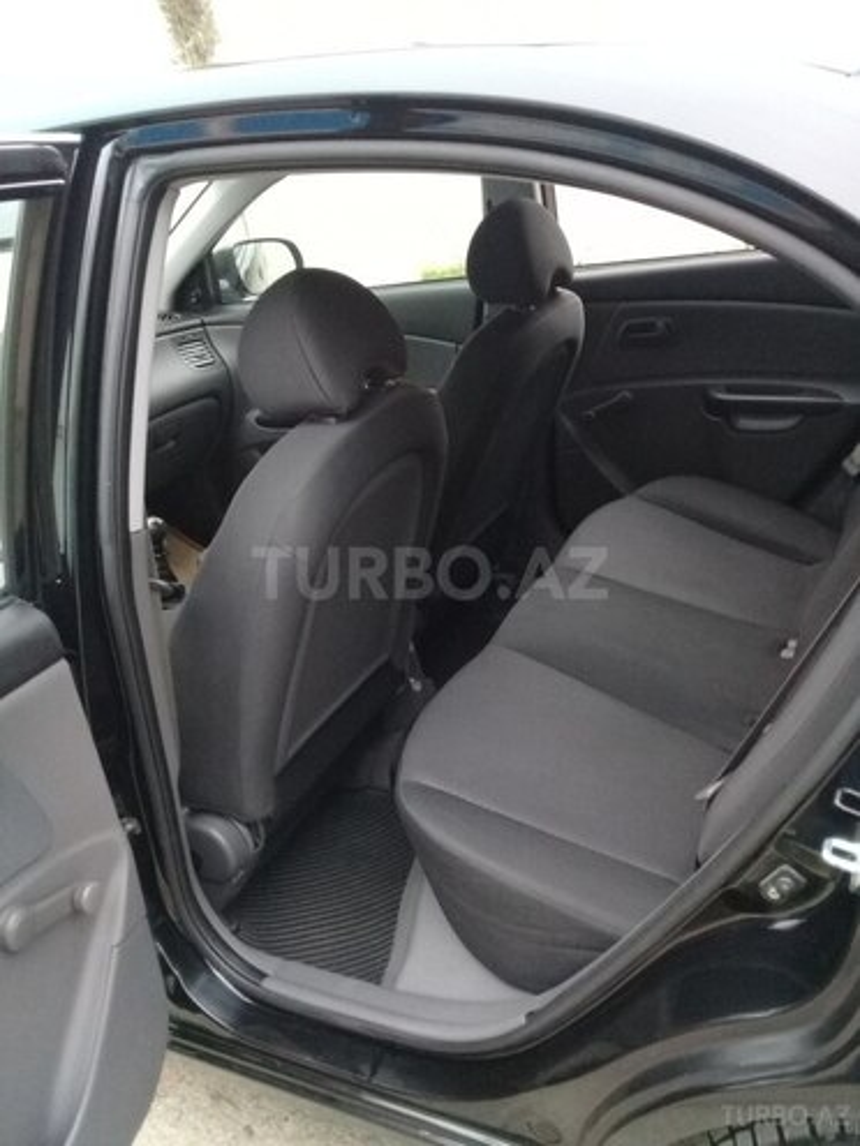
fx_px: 1027
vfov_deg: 58.4
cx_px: 430
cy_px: 573
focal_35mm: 31
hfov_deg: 45.4
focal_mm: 3.3
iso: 250
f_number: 2.2
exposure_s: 1/17
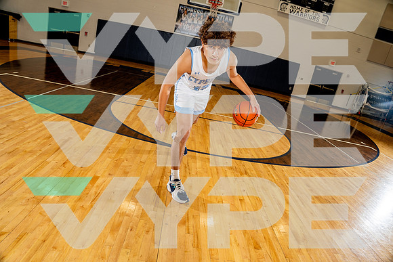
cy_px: 131
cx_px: 196
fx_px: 240
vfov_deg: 57.3
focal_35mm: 22
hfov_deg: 78.6
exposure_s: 1/250
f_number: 5.6
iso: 400
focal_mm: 22
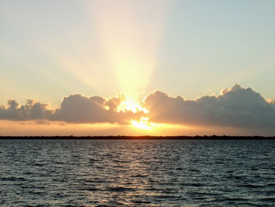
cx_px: 138
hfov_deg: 23.8
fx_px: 652
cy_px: 104
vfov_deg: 18.0
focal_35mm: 82
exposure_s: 1/198
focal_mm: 13.7
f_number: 4.6
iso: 64
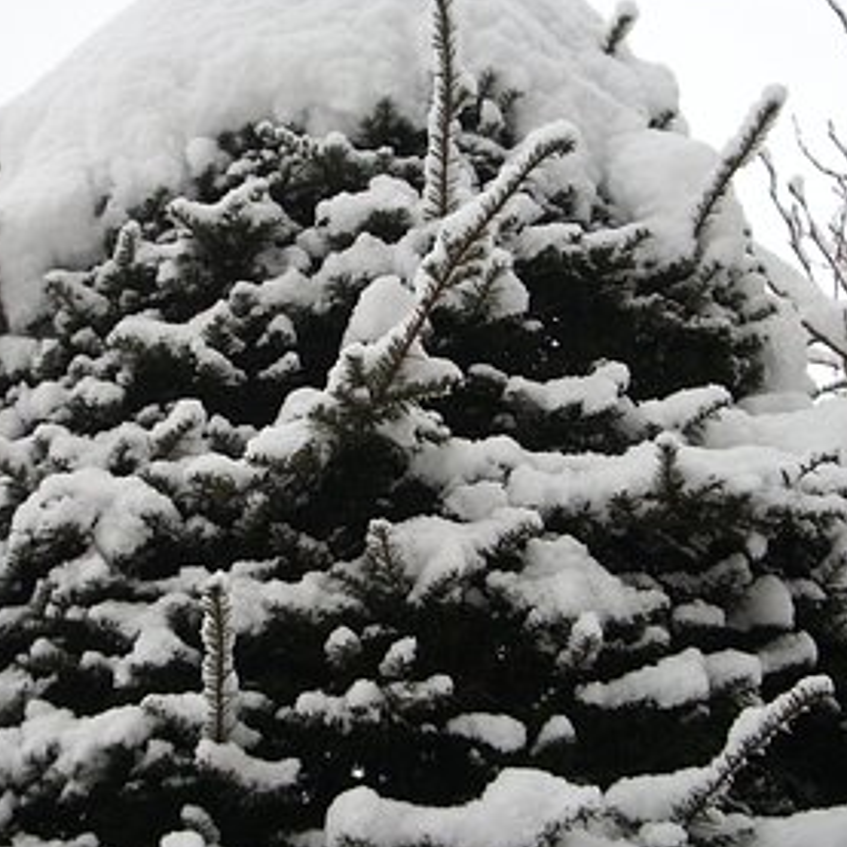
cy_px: 401
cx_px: 342
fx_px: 1855
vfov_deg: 25.7
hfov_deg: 25.7
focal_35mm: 67
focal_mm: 6.8
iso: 100
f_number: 2.8
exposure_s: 1/100
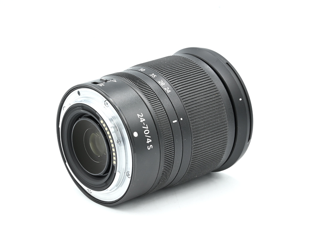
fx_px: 970
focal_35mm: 104
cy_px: 112
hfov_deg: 18.9
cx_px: 148
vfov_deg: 14.2
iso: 200
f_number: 14
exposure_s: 1/15
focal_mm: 87
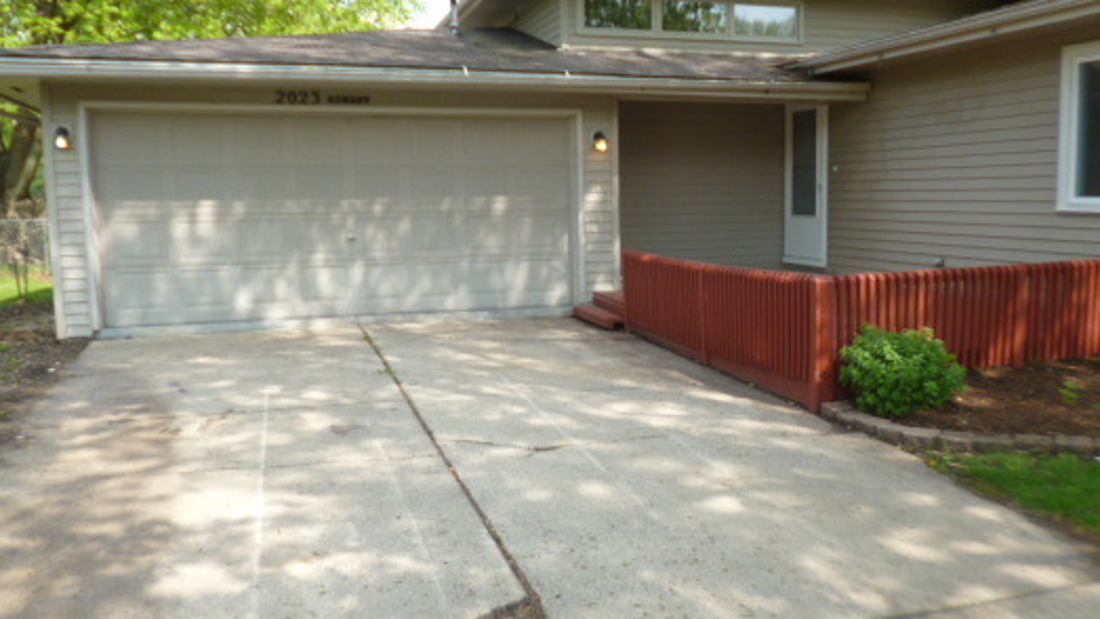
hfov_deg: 60.9
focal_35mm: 32
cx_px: 612
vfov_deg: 36.7
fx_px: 933
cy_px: 305
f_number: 2.5
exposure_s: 1/500
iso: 100
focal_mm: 4.3
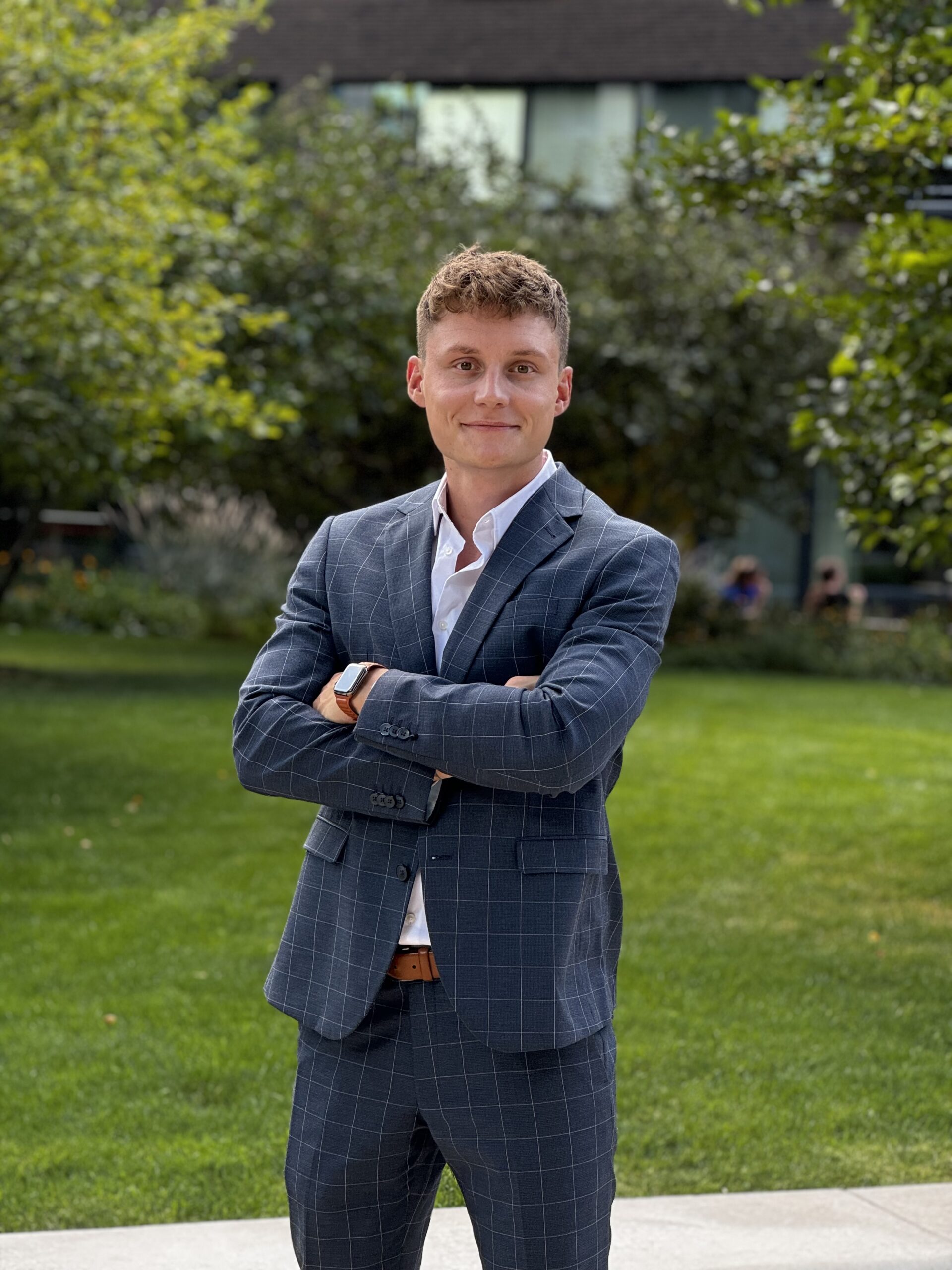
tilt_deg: -1.9
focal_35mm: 77
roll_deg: -2.6
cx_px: 476
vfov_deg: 25.3
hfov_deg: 19.1
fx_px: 2824
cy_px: 635
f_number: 2.8
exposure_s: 1/99
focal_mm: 9
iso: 80
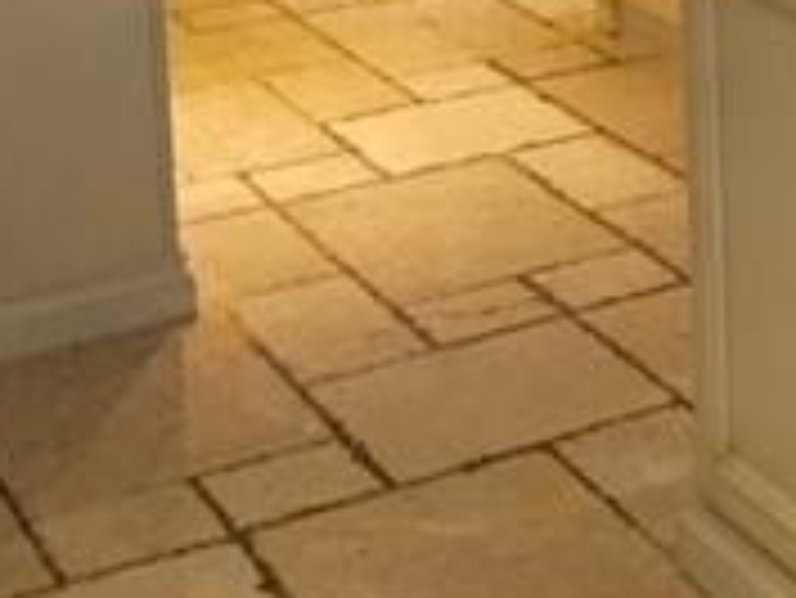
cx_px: 1309
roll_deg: +0.1
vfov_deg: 13.2
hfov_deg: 16.5
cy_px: -351
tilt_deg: -5.9
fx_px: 2416
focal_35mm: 105
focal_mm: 4.15
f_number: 2.2
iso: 64
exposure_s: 1/15
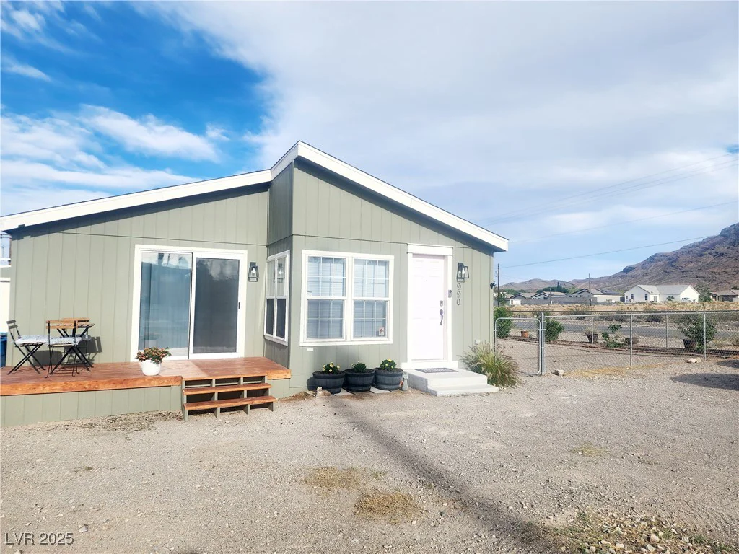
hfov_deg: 73.9
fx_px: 491
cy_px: 277
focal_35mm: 23
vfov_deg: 58.9
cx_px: 370
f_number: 1.8
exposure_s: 1/1429
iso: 12
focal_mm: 6.4
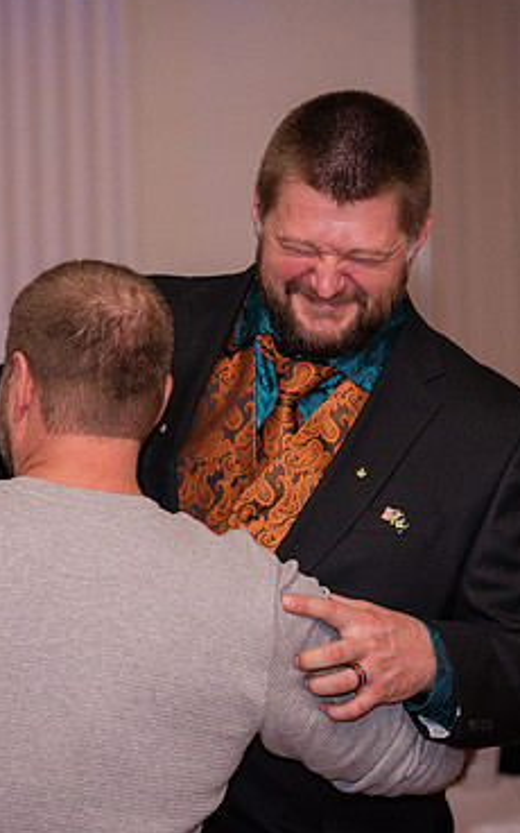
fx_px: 3855
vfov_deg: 12.3
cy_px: 299
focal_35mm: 170
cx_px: 303
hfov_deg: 7.7
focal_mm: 85
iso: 640
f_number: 3.2
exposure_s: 1/125
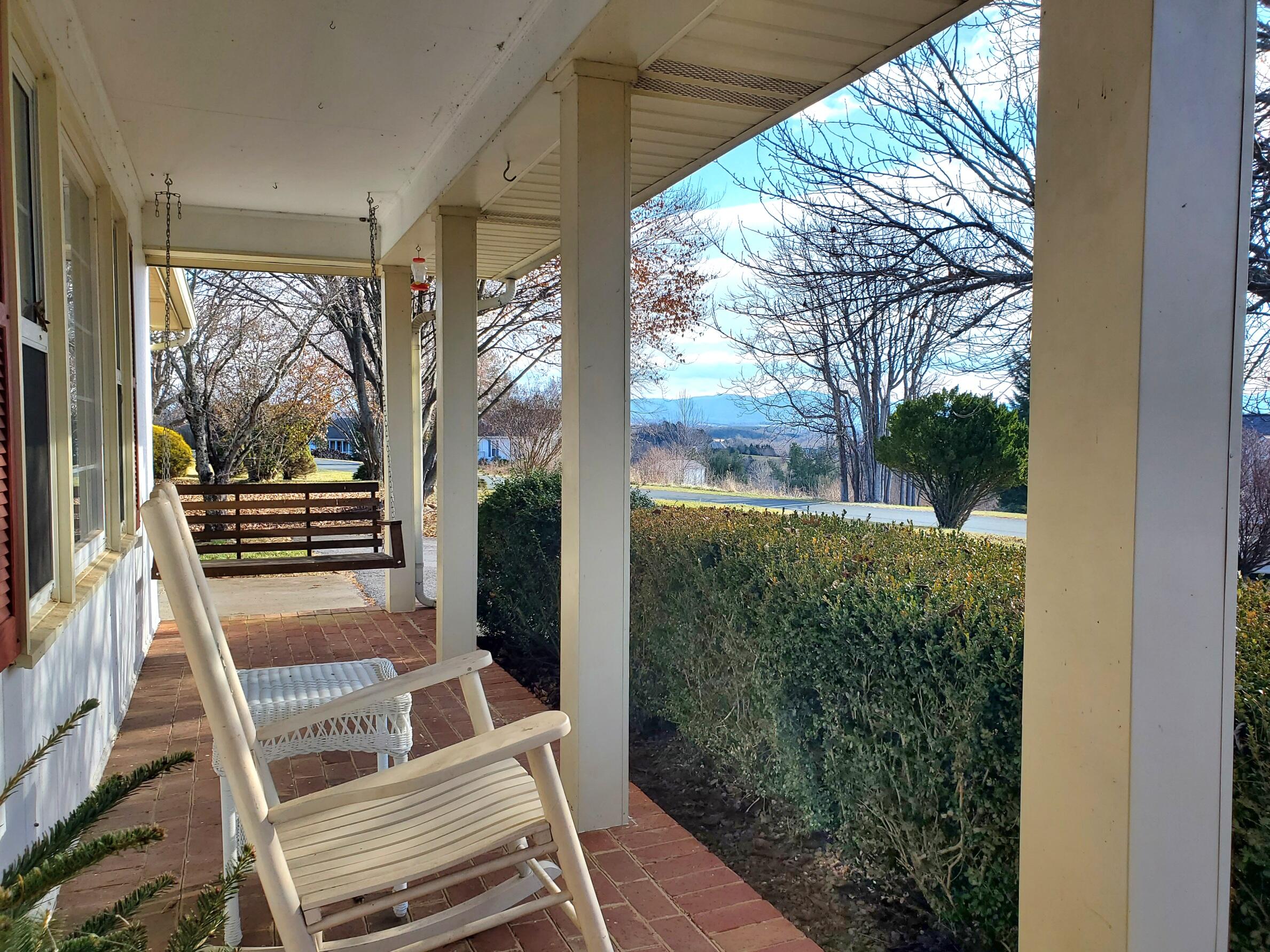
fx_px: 954
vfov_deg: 53.1
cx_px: 635
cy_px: 476
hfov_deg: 67.3
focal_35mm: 26
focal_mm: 4.3
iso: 50
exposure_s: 1/769
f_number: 2.4
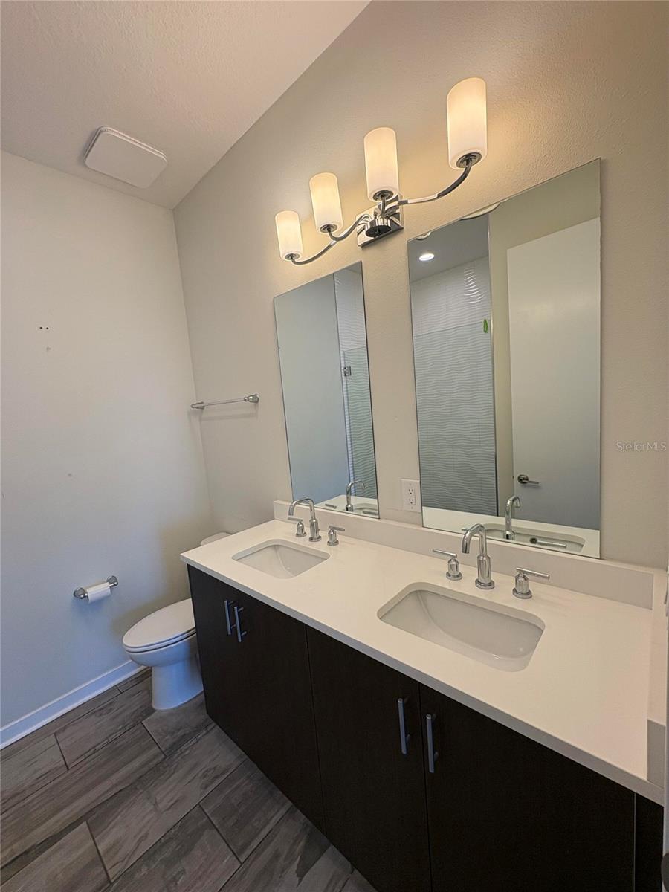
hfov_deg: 85.7
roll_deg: +4.3
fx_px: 361
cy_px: 446
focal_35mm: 14
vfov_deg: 102.1
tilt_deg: -4.9
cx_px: 334
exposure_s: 1/120
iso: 64
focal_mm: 2.22
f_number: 2.2
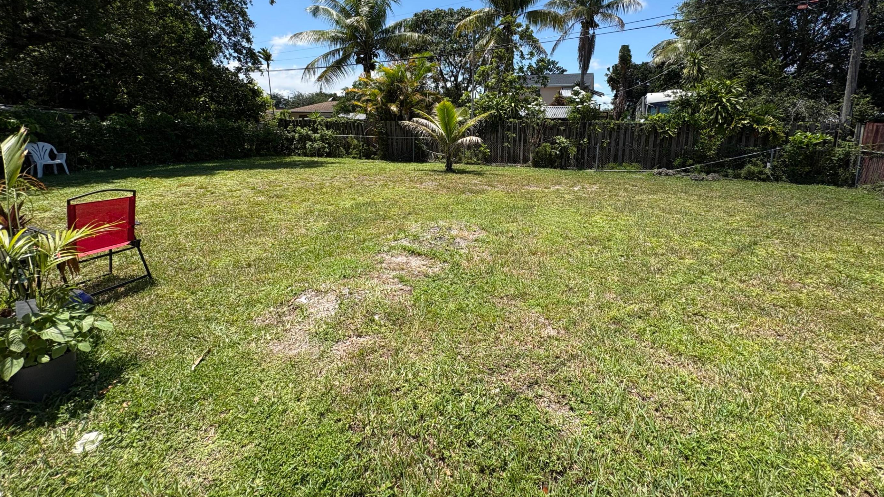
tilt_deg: -9.1
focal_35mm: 16
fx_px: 375
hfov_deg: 99.3
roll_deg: +0.5
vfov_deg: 66.0
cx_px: 461
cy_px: 183
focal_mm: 2.22
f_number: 2.2
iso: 40
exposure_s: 1/1277
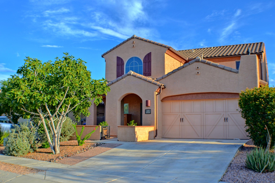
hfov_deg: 41.1
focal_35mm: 48
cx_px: 138
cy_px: 92
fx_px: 367
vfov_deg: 28.1
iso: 100
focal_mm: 32
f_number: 7.1
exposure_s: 1/200
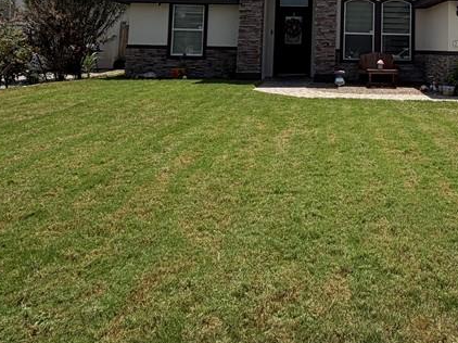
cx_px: 369
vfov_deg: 37.9
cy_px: 12
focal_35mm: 34
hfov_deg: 50.6
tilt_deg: +5.0
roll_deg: -0.6
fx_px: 450
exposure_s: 1/1068
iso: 20
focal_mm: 2.22
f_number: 2.2
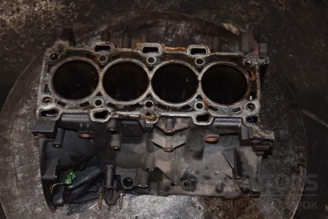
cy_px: 110
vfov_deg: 25.8
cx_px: 164
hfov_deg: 37.9
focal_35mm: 52
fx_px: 478
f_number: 5
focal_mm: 35
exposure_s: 1/60
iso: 800
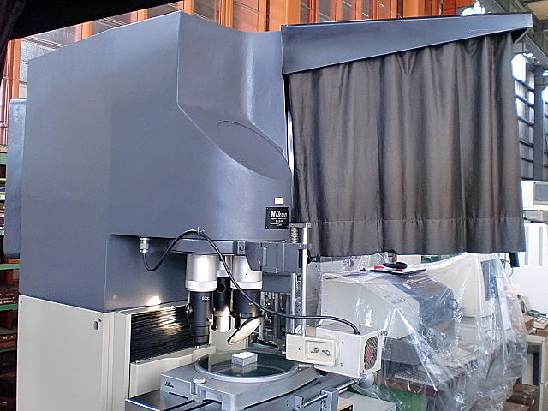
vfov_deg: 40.7
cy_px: 206
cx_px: 274
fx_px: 554
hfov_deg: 52.6
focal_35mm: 35
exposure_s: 1/60
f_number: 3.1
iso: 250
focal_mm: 6.3
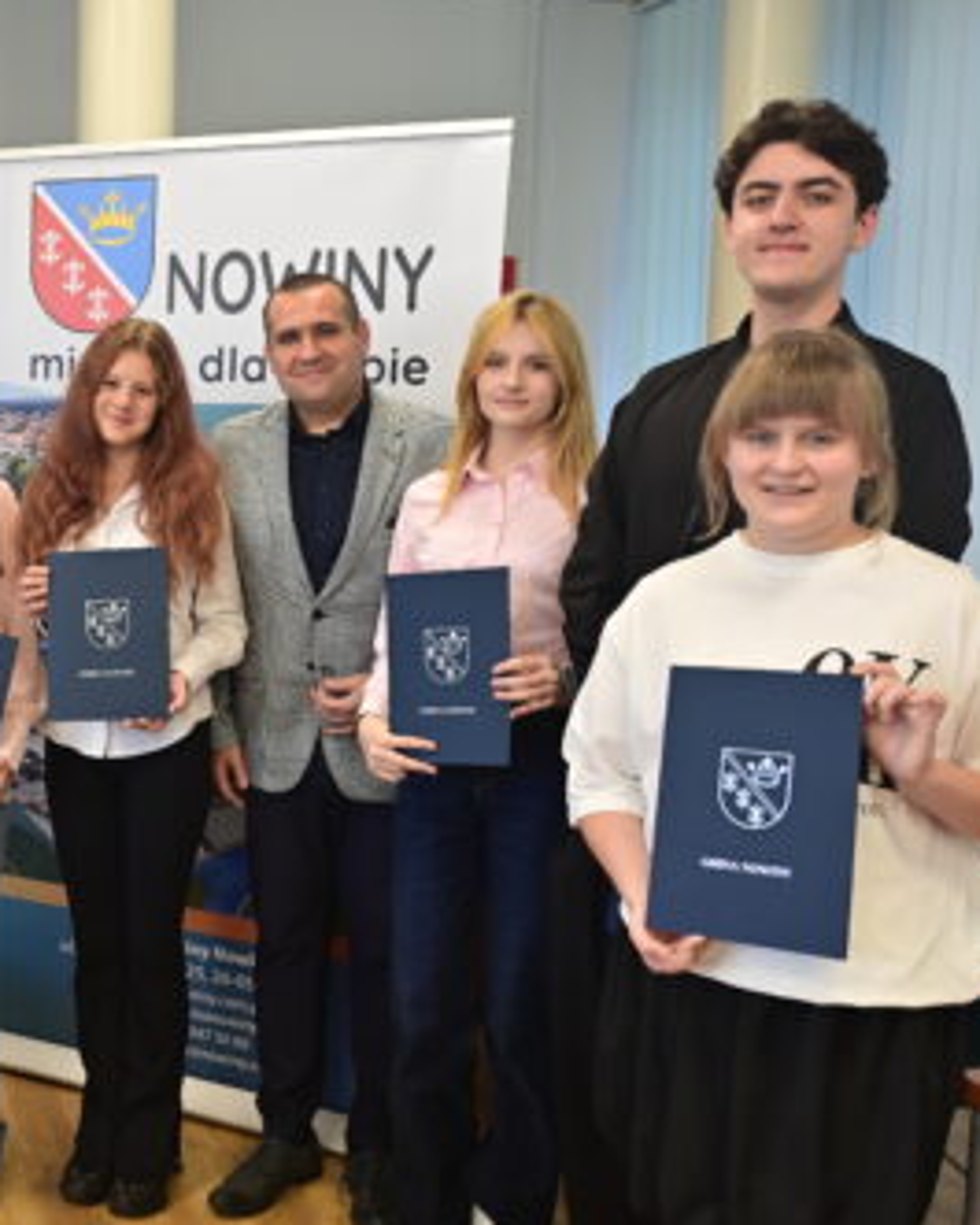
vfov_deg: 40.3
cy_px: 590
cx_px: 55
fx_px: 1667
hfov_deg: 30.9
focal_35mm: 46
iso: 1400
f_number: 4
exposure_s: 1/200
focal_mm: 29
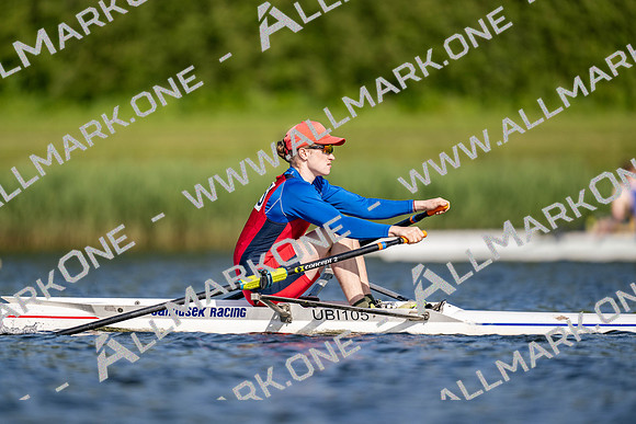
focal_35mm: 600
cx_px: 318
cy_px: 212
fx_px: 10602
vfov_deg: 2.3
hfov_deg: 3.4
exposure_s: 1/2500
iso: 200
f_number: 4
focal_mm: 600
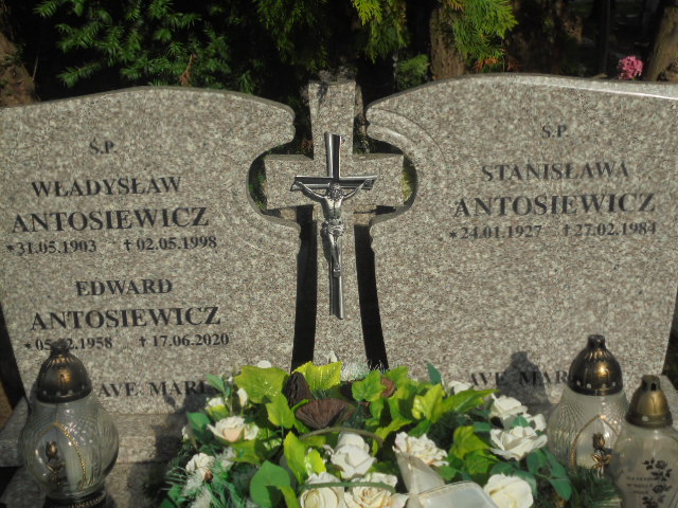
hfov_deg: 38.9
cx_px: 339
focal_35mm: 49
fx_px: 960
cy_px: 254
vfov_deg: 29.7
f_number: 4.8
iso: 100
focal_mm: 8.9
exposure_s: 1/800
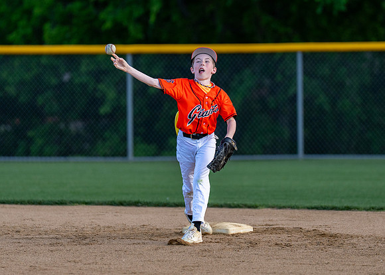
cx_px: 208
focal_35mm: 383
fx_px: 4191
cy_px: 120
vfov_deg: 3.8
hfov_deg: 5.3
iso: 250
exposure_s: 1/1600
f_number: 2.8
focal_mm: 200
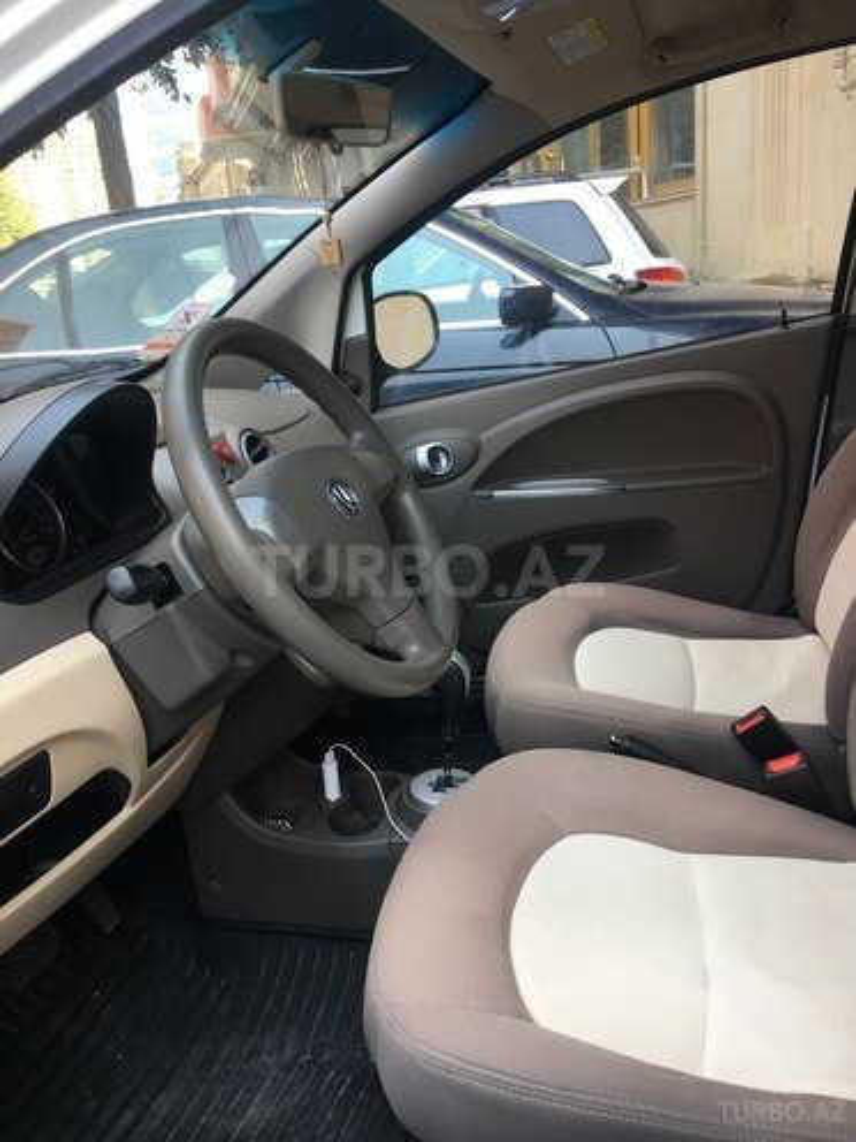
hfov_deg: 48.2
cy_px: 571
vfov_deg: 61.7
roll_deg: +4.5
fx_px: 956
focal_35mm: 29
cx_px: 428
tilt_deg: -18.4
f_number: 2.2
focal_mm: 4.15
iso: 25
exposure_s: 1/100
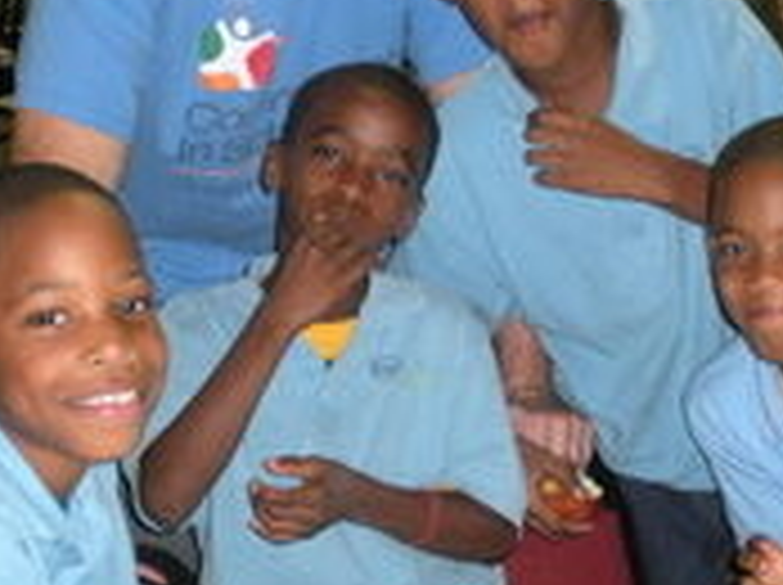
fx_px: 2191
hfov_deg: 20.2
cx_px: 452
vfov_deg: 15.2
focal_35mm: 97
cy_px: 250
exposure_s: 1/60
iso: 448
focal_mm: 7.7
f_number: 4
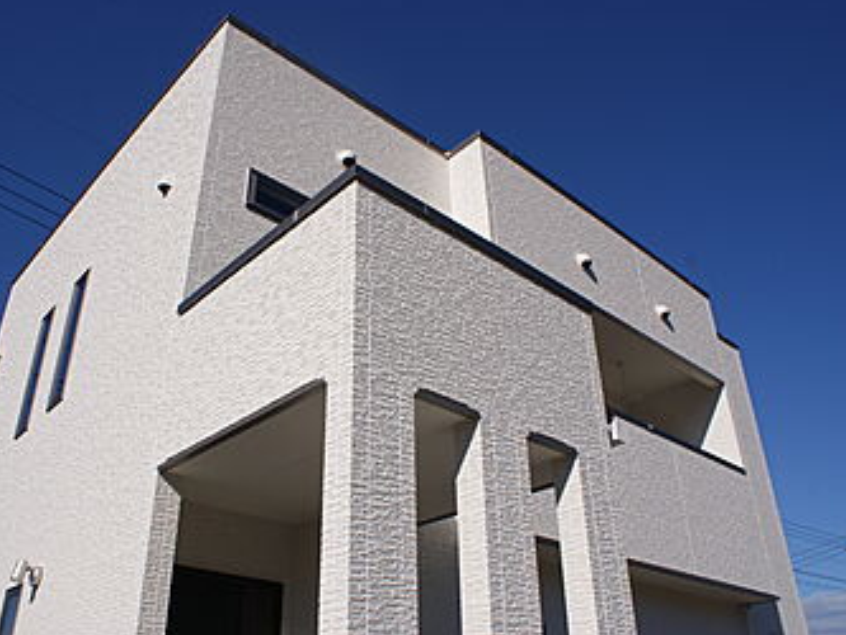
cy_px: 314
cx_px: 381
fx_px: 733
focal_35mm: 30
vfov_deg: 46.8
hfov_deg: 59.8
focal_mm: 18
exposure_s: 1/320
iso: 100
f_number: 10
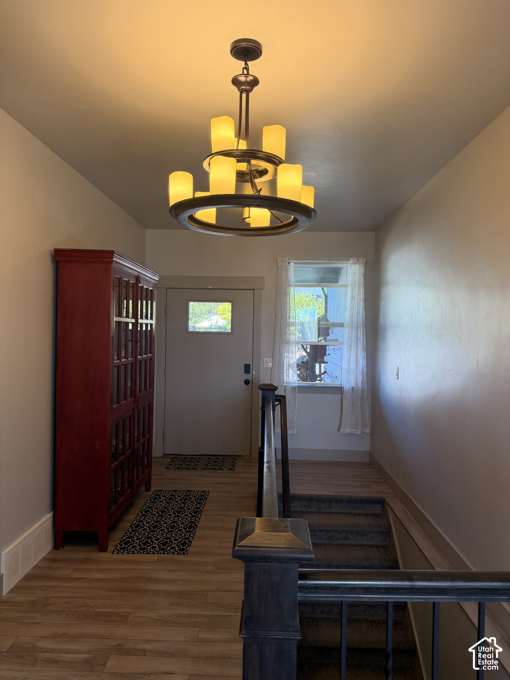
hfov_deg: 56.8
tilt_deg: -1.6
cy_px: 340
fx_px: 471
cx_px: 255
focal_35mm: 24
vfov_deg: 71.6
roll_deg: -0.8
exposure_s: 1/224
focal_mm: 6.76
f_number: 1.78
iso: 200
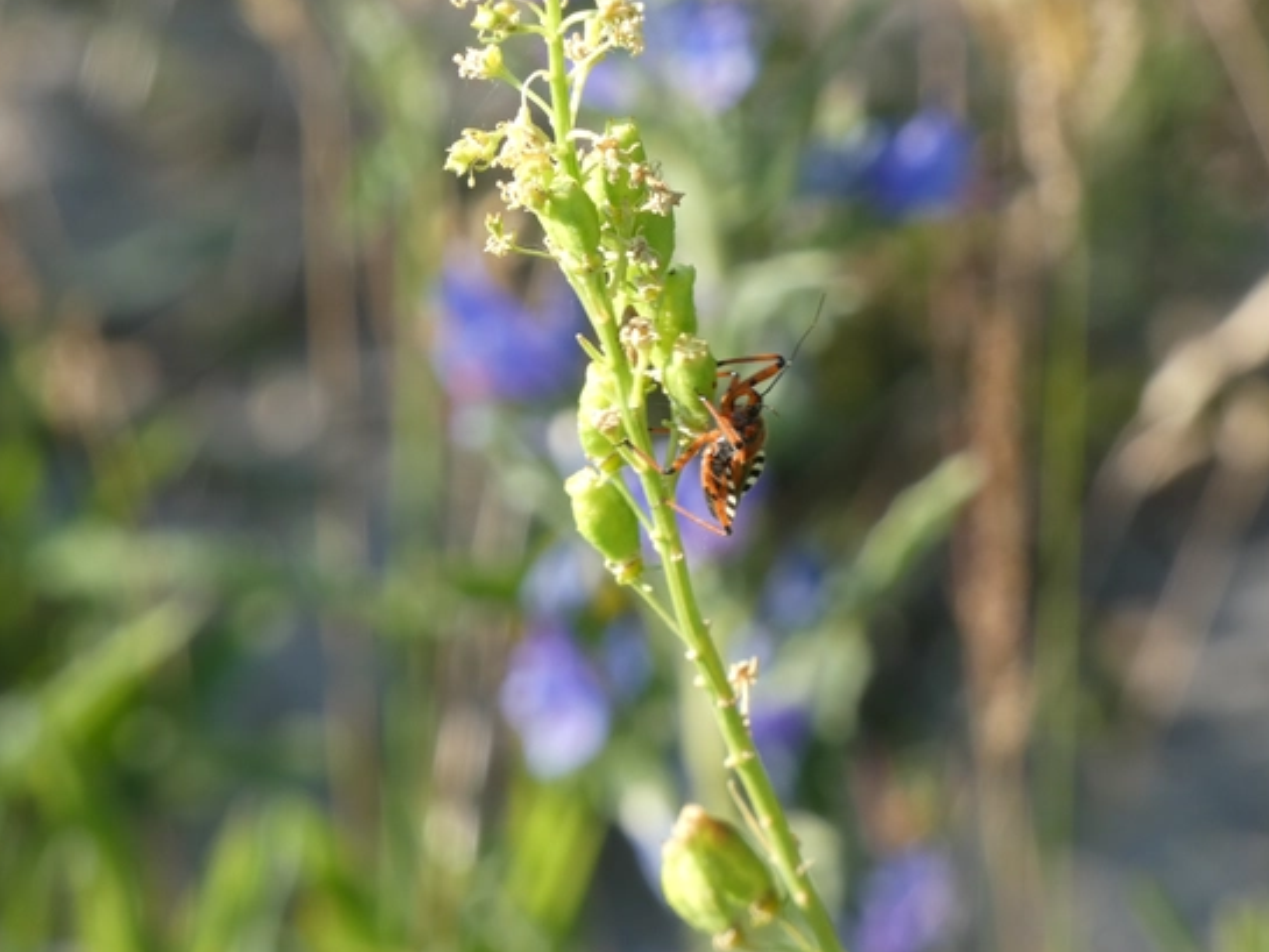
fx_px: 16537
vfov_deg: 3.3
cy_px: 442
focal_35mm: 451
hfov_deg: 4.4
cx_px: 671
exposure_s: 1/125
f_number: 5.6
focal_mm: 68.8
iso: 80
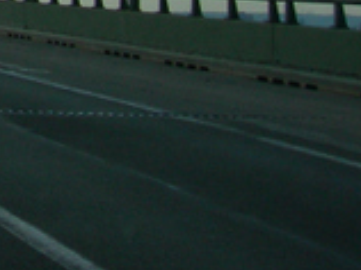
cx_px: -551
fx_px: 2010
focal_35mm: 193
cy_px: -346
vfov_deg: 7.3
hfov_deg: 9.1
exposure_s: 1/887
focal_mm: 7.8
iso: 50
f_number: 4.8
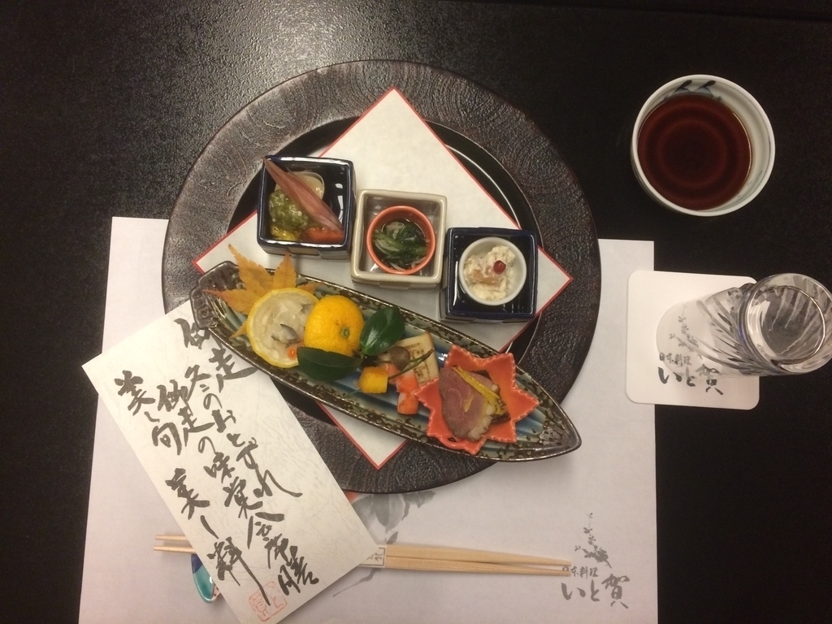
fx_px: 697
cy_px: 312
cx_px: 416
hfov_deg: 61.7
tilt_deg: -82.9
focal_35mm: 29
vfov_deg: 48.2
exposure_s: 1/30
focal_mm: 4.15
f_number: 2.2
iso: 160
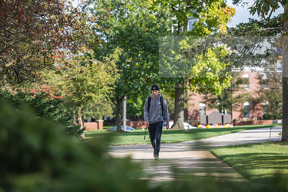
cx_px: 144
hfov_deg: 15.8
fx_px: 1040
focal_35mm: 130
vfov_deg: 10.6
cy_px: 96
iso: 100
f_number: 3.2
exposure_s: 1/500
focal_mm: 130
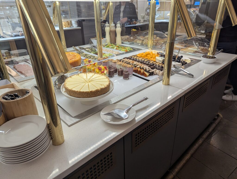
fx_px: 165
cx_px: 118
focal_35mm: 24
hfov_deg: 71.5
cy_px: 90
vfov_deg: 56.9
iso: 262
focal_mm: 6.81
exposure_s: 1/120
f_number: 1.85
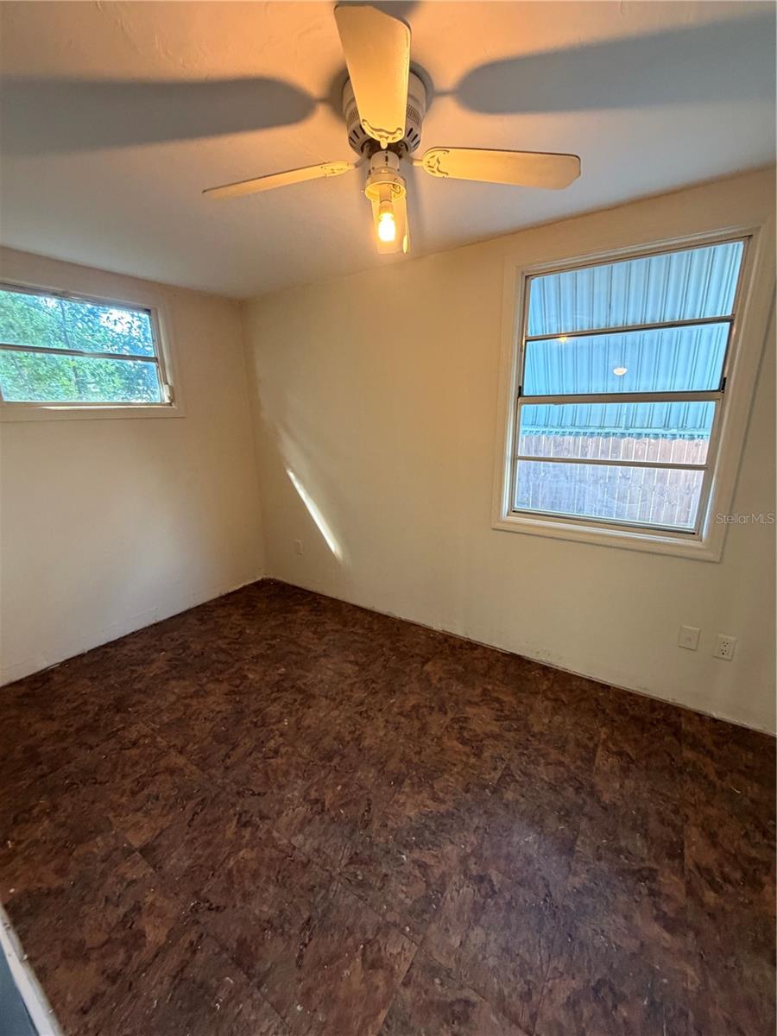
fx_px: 419
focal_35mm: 14
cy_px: 518
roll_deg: +2.0
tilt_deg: -13.7
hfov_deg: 85.7
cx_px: 388
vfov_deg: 102.1
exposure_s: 1/60
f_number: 2.2
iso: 320
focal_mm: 2.22
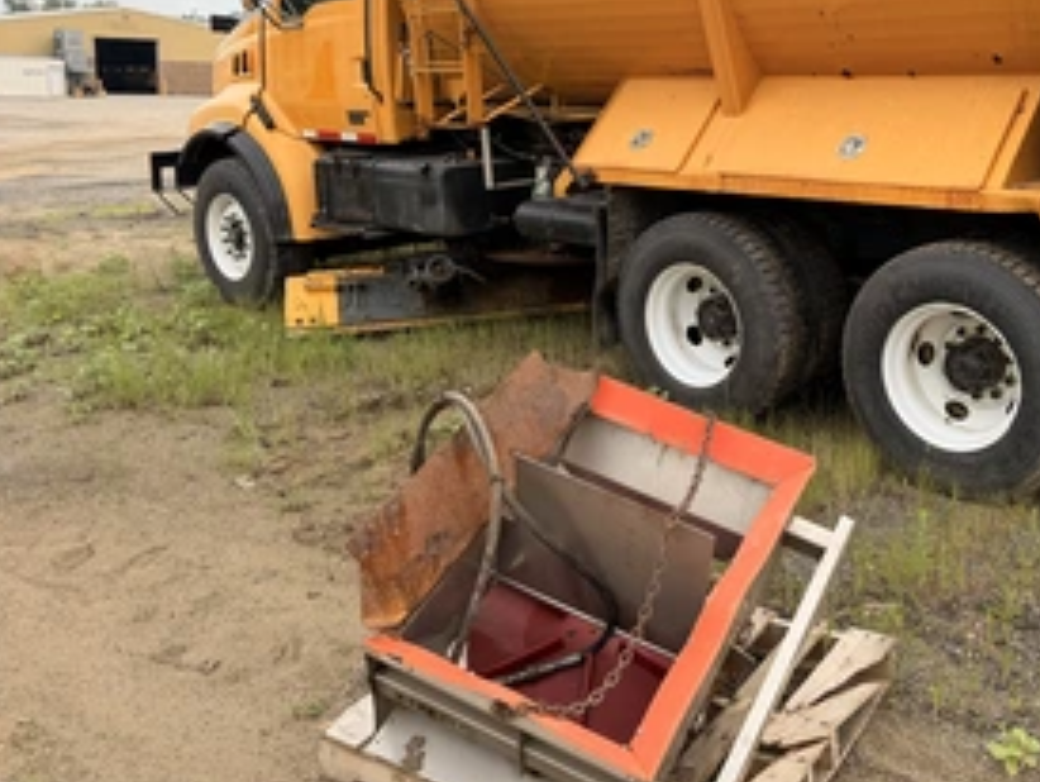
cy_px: 281
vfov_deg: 40.4
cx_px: 736
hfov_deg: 51.1
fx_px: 1052
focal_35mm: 35
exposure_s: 1/1493
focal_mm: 6.76
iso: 100
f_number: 1.78
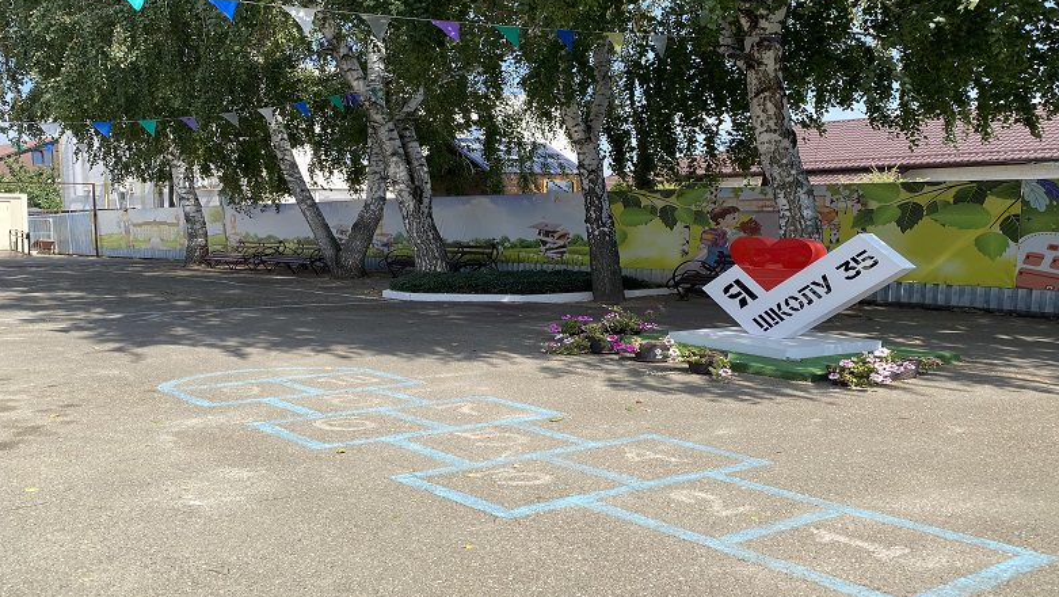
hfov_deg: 66.0
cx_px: 541
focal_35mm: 29
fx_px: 815
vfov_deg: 40.2
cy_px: 263
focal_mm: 4.25
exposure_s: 1/1522
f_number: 1.8
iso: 32
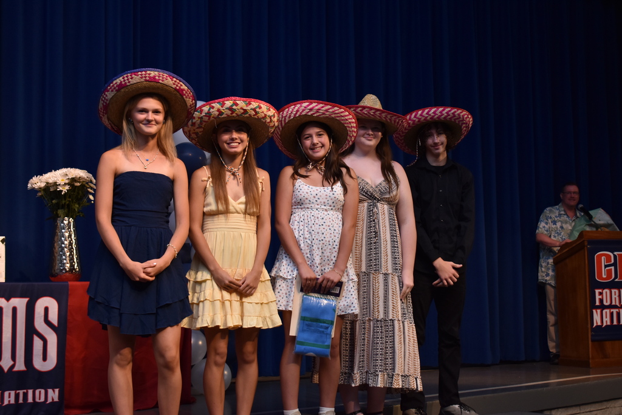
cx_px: 311
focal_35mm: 57
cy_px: 208
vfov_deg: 23.8
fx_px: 985
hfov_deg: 35.0
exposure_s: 1/125
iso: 640
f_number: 4.8
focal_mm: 38
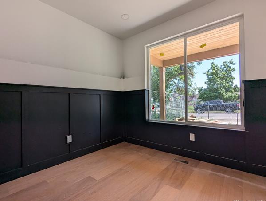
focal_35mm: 17
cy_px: 100
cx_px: 127
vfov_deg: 74.9
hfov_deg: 90.9
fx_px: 131
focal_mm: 2.35
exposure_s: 1/383
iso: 39
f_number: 2.2
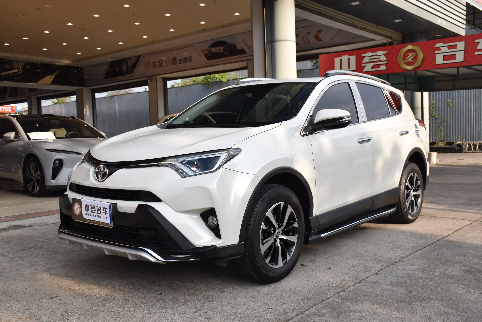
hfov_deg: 53.1
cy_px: 161
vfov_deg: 36.9
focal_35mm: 36
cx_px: 241
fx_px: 482
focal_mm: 24
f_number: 8
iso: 400
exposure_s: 1/250
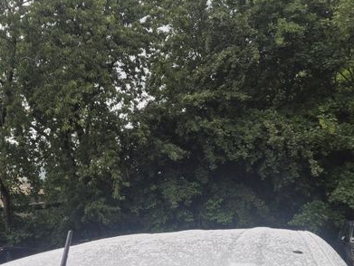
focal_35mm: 47
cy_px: 191
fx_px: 481
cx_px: 107
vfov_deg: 30.5
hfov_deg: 39.7
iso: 25
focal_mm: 5.4
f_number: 1.8
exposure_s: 1/180
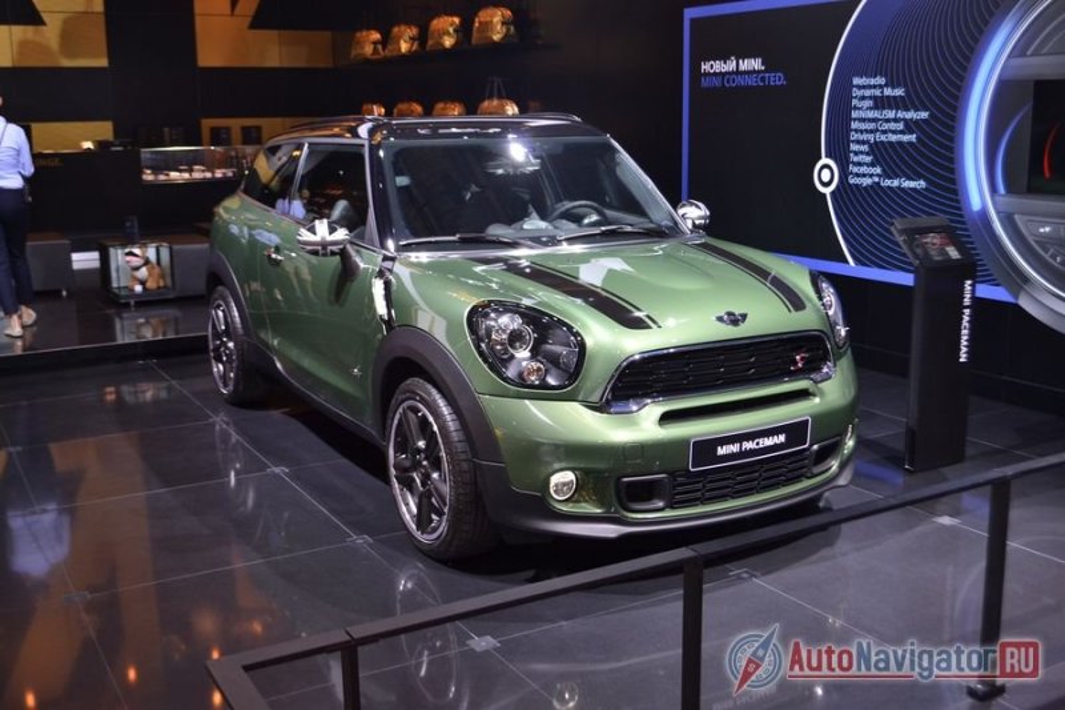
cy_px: 355
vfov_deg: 34.2
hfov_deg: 49.6
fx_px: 1153
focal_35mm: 39
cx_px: 532
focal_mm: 26
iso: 500
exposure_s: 1/60
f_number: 4.2
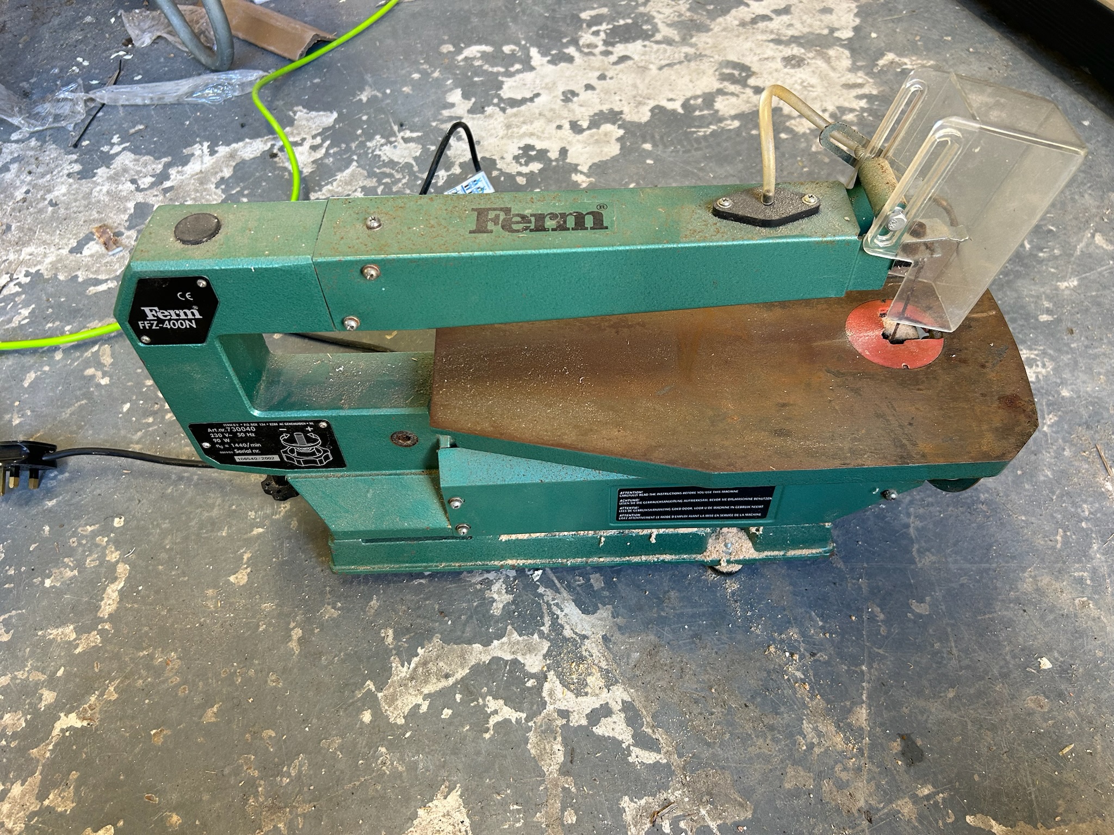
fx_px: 837
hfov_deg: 67.3
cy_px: 418
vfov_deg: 53.1
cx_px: 557
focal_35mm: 26
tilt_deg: -51.5
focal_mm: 5.7
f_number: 1.5
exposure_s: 1/100
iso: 125
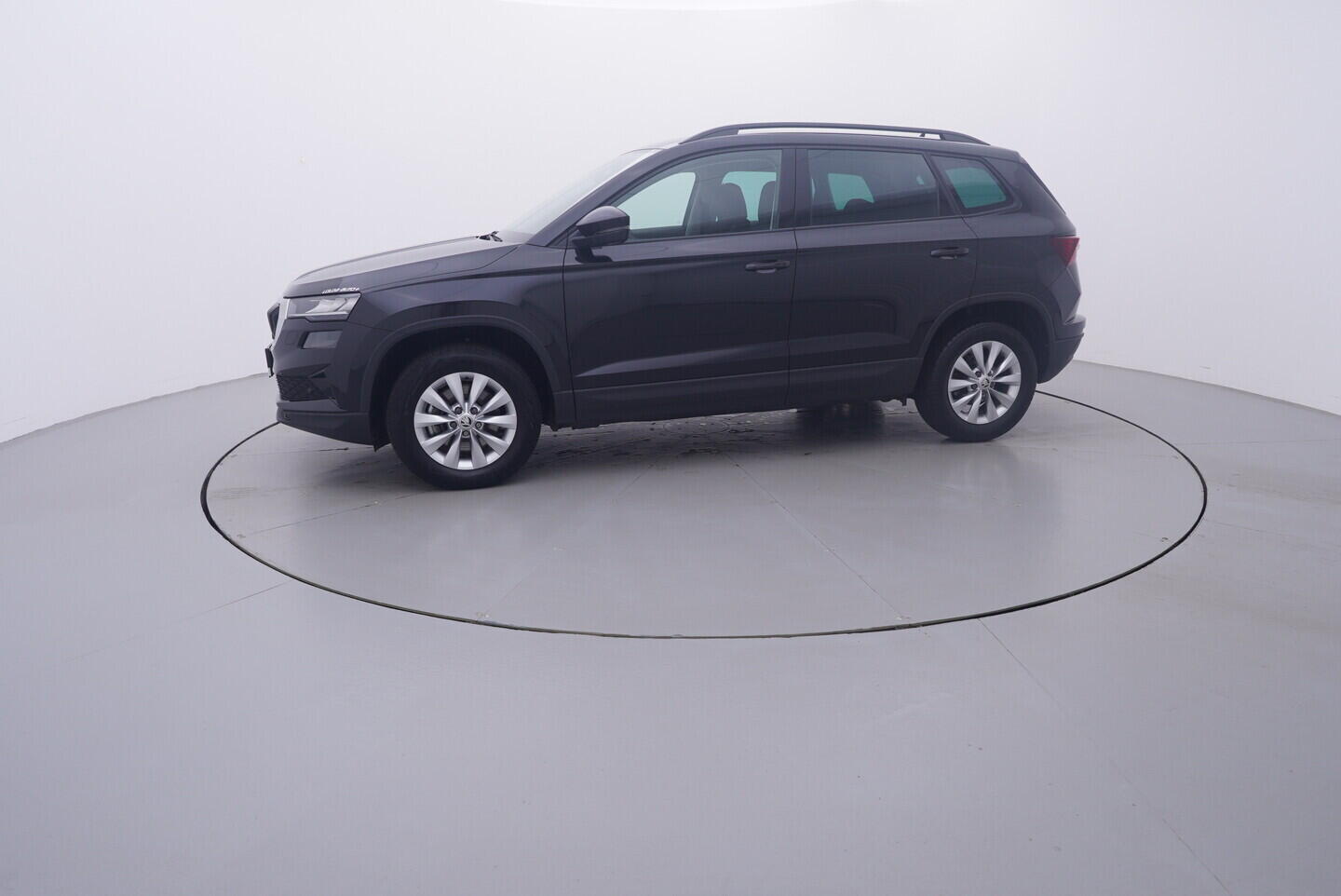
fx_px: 839
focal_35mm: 22
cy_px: 448
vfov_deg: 56.2
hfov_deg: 77.3
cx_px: 670
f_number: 5
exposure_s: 1/80
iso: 200
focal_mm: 15
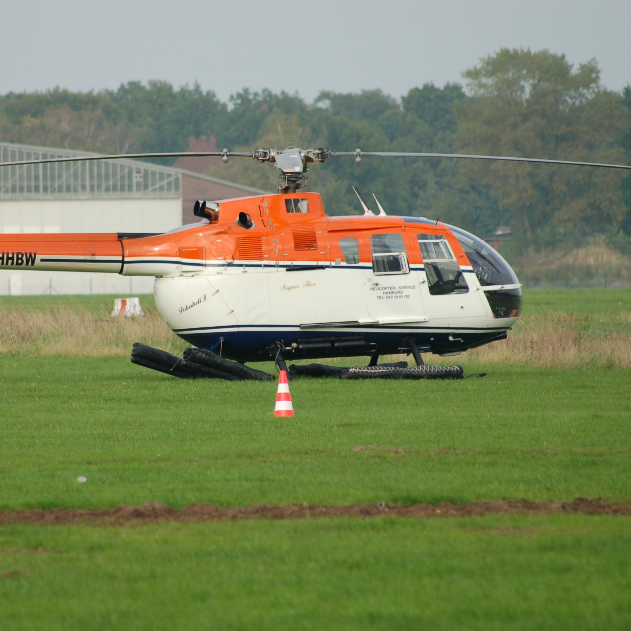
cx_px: 217
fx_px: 10992
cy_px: 274
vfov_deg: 3.3
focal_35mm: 533
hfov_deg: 3.3
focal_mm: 240
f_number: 5.3
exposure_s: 1/800
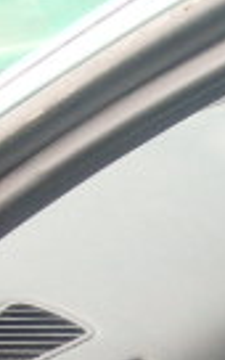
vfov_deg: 13.4
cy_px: 471
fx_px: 1472
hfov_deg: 7.6
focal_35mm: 150
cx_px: 675
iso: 320
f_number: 4.1
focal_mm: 5.4
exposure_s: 1/30
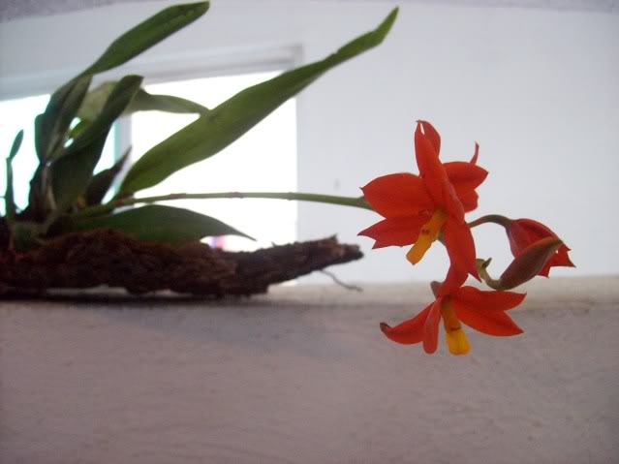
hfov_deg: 51.4
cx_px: 310
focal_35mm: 36
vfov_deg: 39.6
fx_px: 644
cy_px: 232
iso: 160
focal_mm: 6
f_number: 2.7
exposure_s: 1/29.9
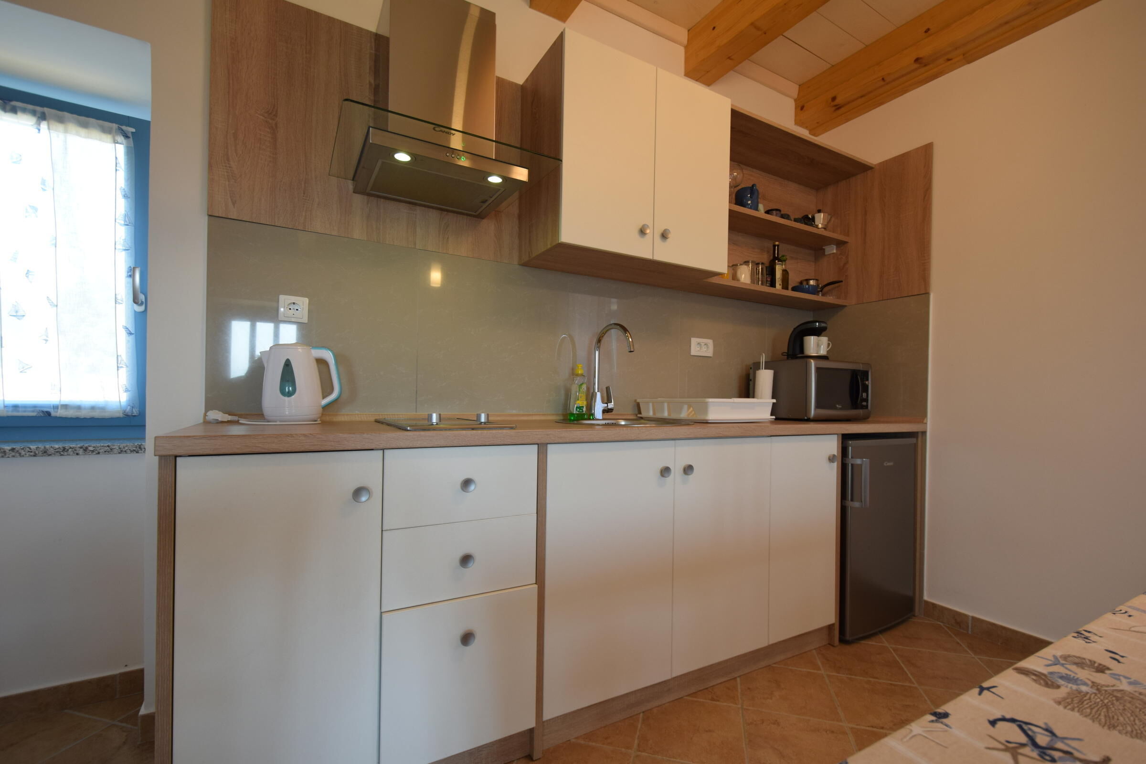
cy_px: 382
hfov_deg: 100.4
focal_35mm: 15
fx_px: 477
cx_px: 573
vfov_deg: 77.3
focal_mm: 10
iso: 400
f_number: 4.5
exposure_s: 1/80
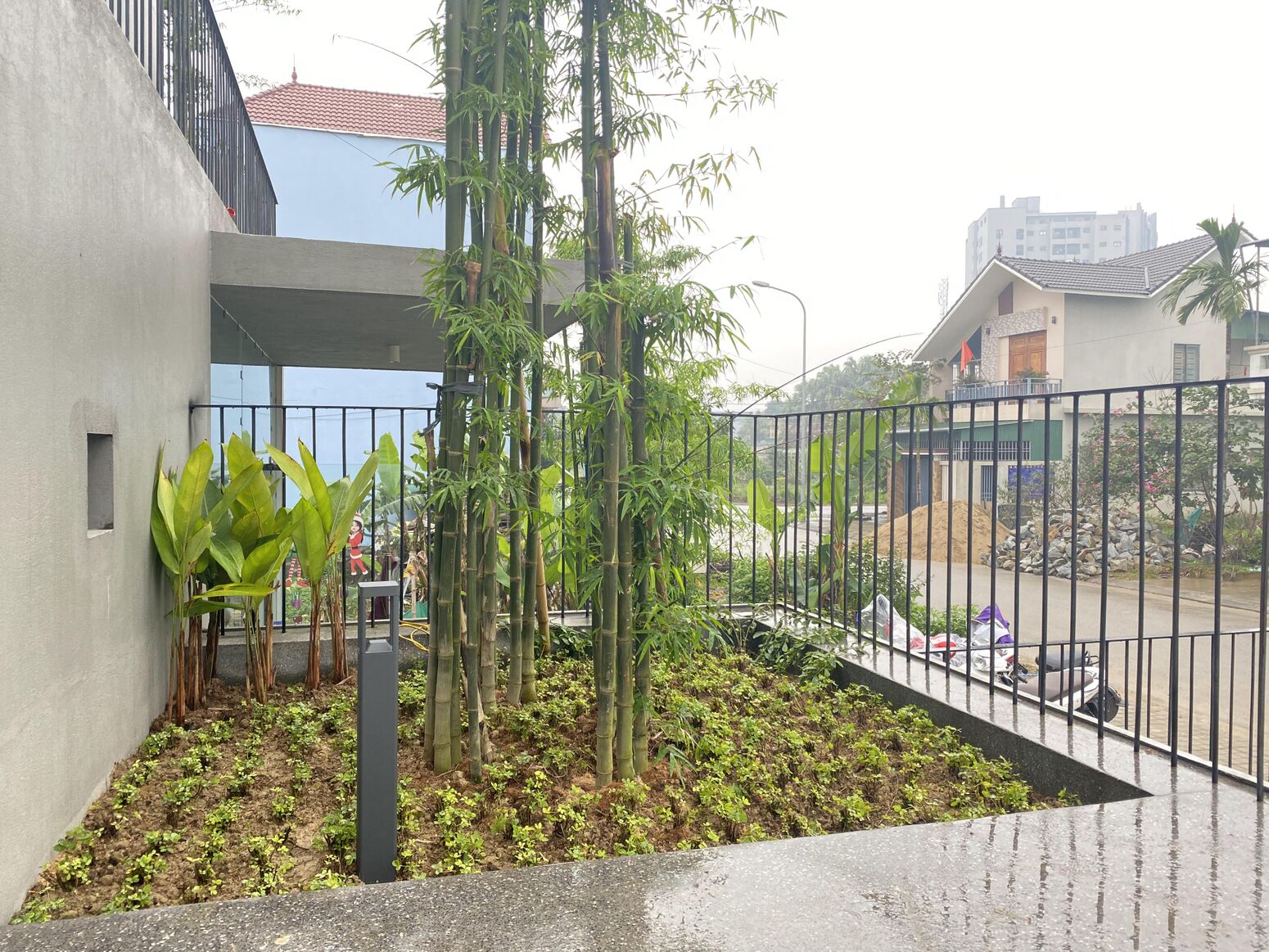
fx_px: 953
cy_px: 476
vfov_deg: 53.1
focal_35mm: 26
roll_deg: -0.2
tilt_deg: -1.4
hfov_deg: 67.3
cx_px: 634
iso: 80
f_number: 1.8
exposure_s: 1/121
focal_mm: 4.25
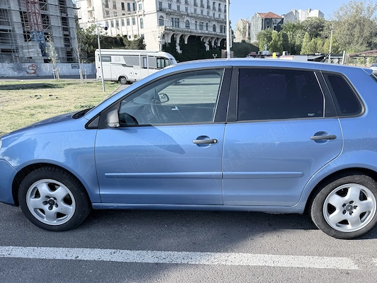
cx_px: 206
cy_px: 156
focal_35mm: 27
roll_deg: +2.2
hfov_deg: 65.2
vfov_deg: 51.3
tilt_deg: -18.2
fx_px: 294
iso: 100
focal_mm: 6.76
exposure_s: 1/2053
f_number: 1.78
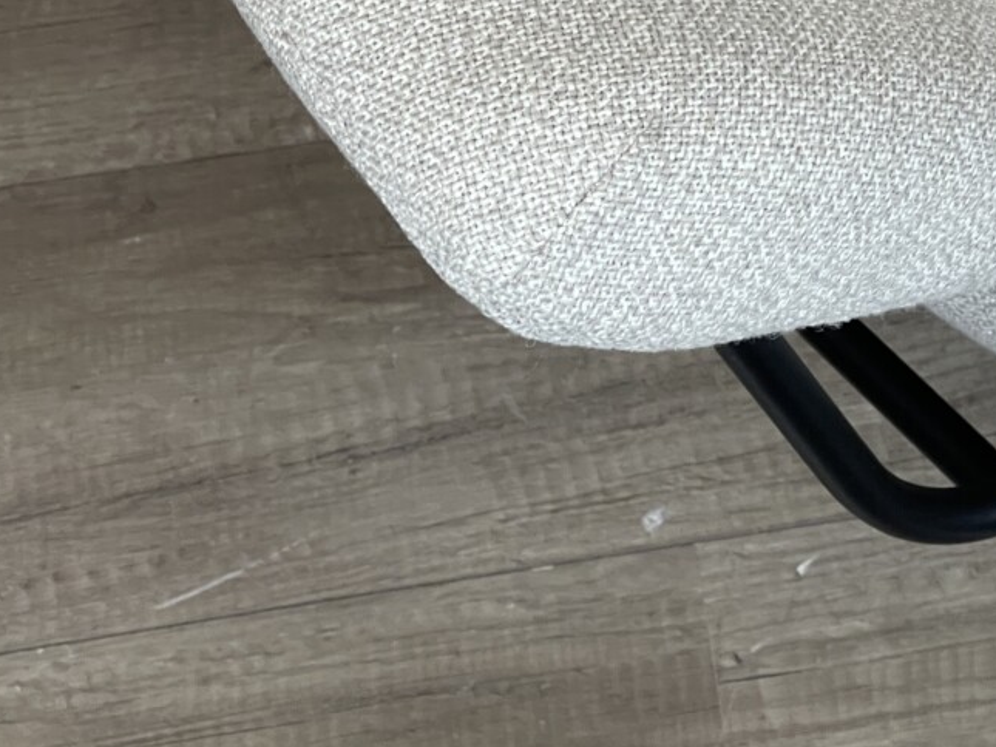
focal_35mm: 119
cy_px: 173
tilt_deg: -60.0
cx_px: 857
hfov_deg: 16.4
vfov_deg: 12.4
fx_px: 3425
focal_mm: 7.5
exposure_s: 1/100
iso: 160
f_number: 2.2
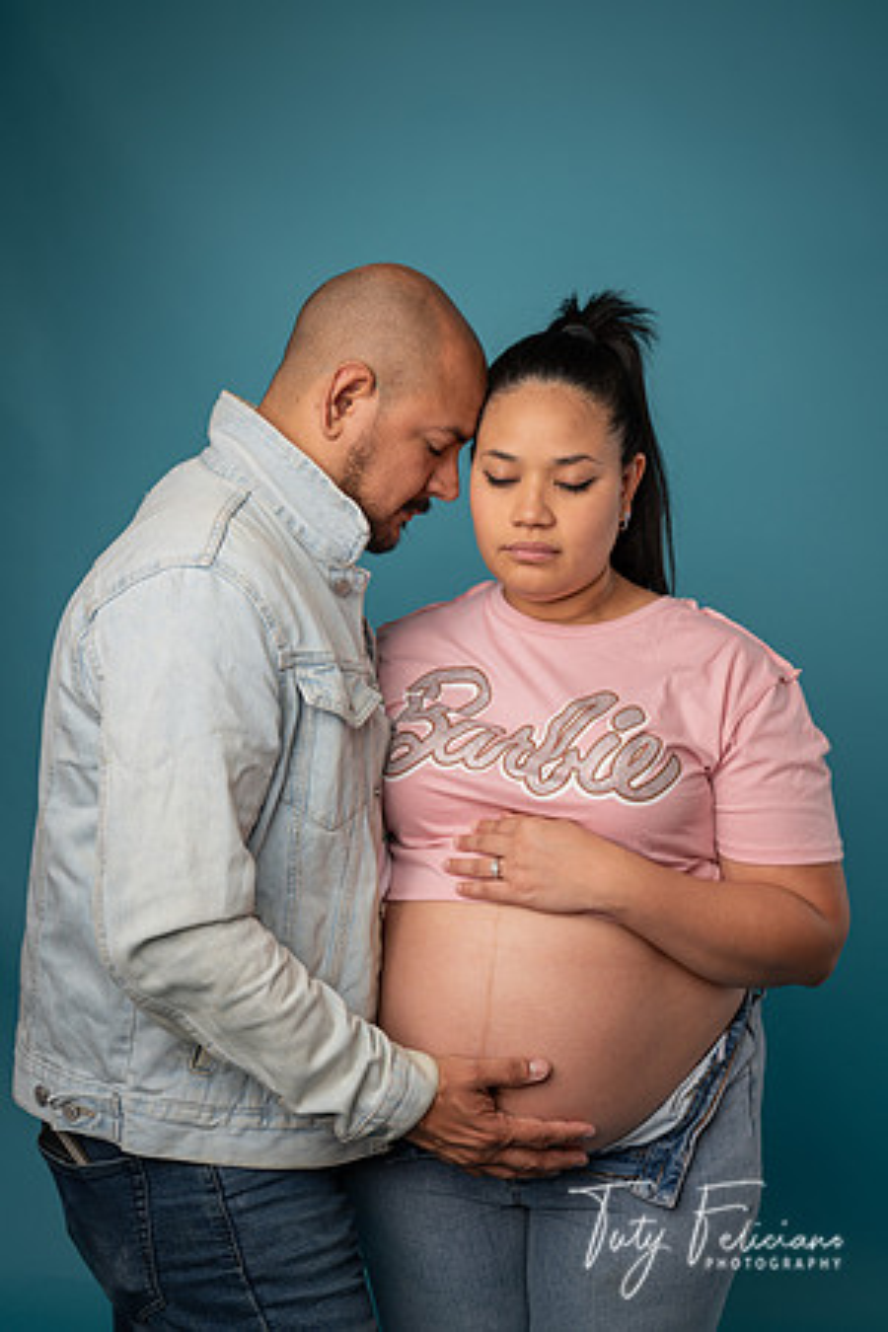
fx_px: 1628
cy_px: 666
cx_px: 444
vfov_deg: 44.5
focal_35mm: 44
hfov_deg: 30.5
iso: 125
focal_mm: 44
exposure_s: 1/100
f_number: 5
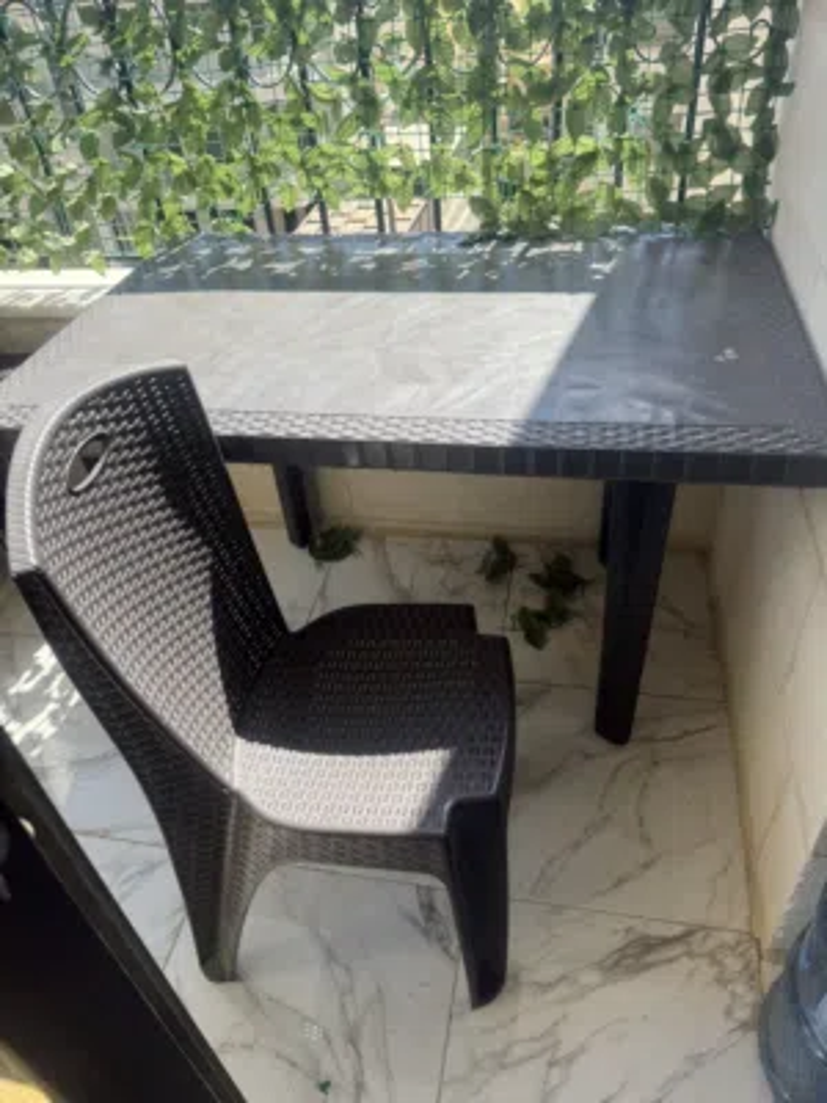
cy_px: 552
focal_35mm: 24
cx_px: 414
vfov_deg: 71.6
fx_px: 765
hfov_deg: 56.8
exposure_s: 1/1361
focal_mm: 6.76
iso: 80
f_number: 1.78
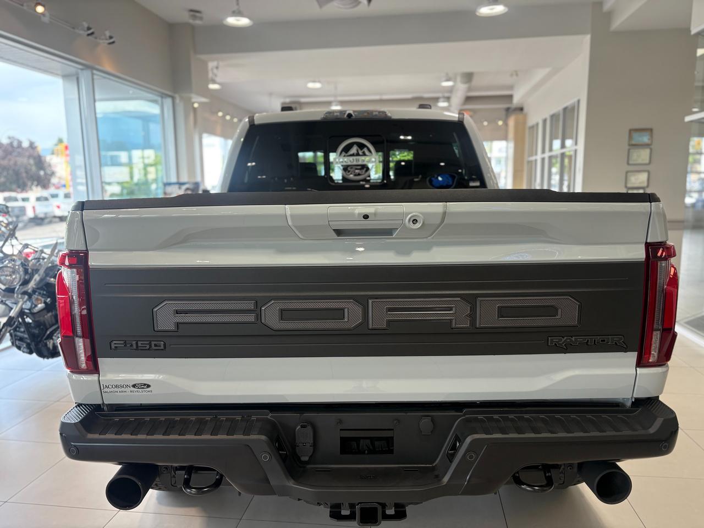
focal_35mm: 26
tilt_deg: -8.2
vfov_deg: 53.1
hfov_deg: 67.3
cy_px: 264
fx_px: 529
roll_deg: +0.8
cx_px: 352
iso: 80
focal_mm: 5.96
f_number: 1.6
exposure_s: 1/240
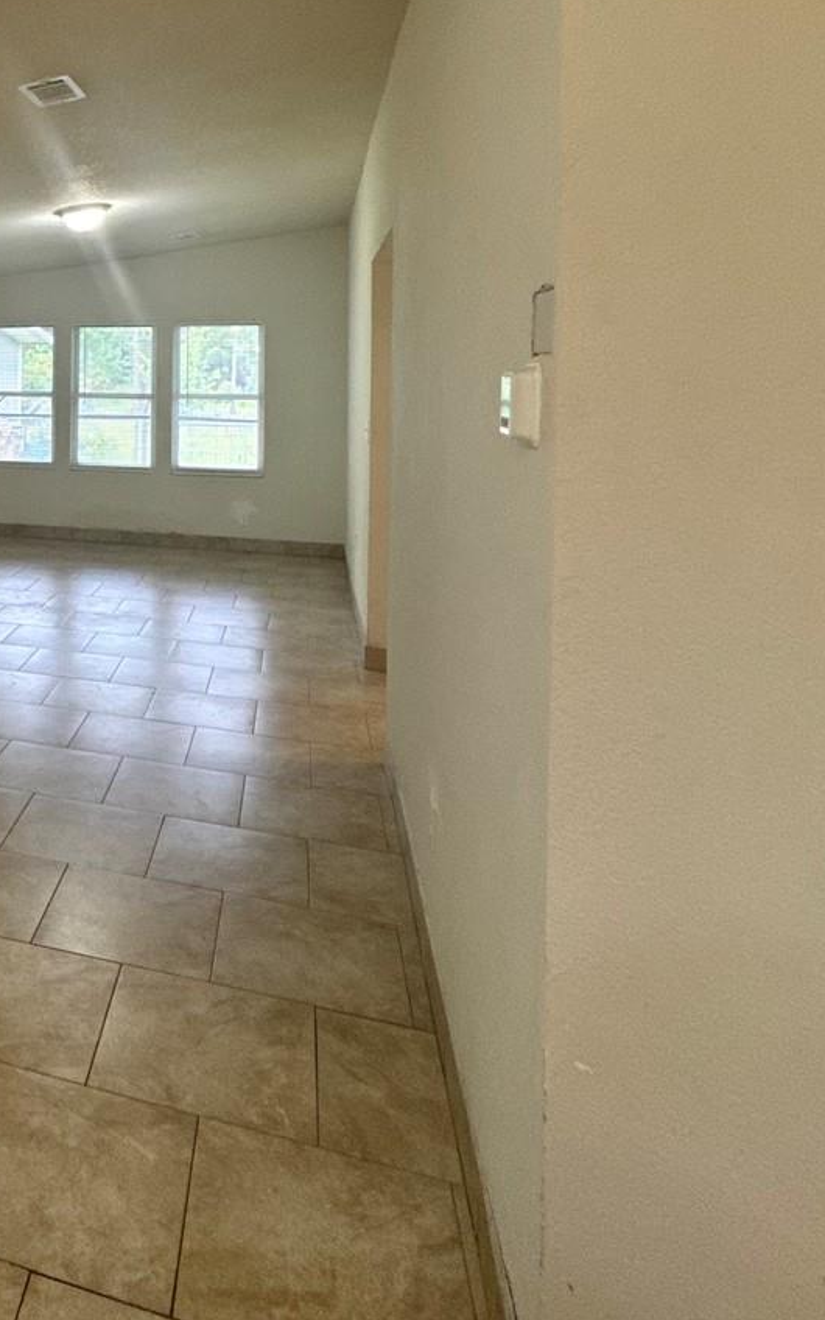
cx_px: -68
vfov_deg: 63.9
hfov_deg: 37.7
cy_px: 389
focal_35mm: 28
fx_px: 1007
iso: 250
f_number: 2.2
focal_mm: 2.22
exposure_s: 1/120
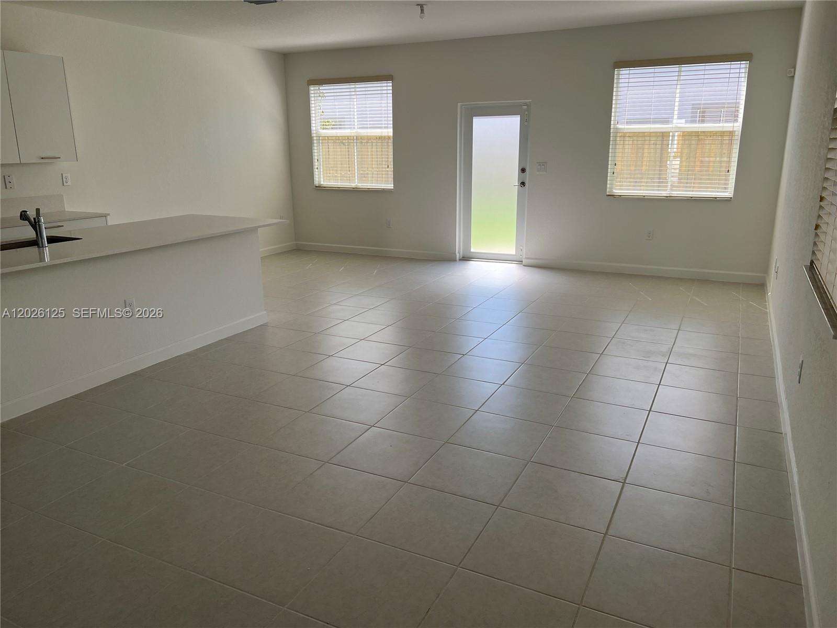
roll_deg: +0.8
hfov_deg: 67.3
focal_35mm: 26
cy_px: 314
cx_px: 418
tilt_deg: -14.6
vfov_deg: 53.1
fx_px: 629
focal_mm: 5.7
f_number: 1.5
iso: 50
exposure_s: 1/342
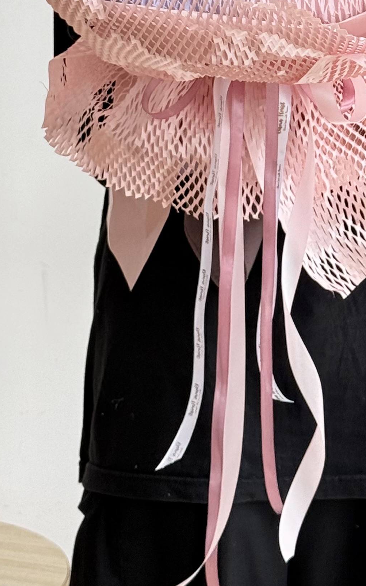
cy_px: -125
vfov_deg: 15.9
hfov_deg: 10.4
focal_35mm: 126
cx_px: 212
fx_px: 2010
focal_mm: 6.76
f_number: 1.78
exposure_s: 1/100
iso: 80
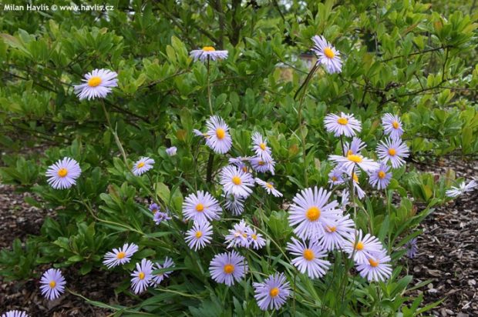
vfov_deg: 32.9
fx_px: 537
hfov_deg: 48.0
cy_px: 158
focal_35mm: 40
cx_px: 239
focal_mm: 27
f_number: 6.3
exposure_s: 1/125
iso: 200
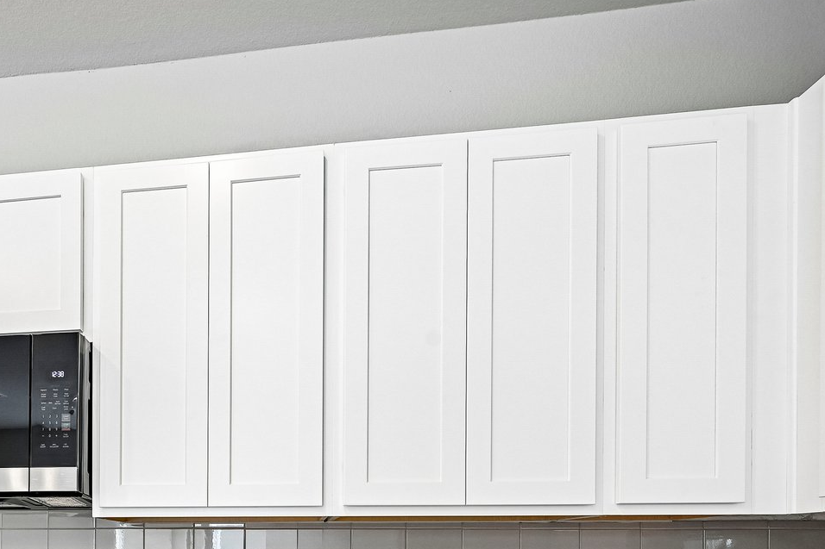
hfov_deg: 57.5
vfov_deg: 38.6
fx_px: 687
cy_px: 550
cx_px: 170
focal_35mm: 30
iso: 200
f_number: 8
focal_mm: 14
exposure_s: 1/15
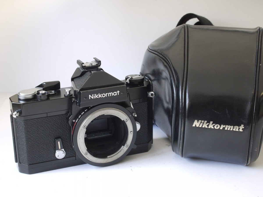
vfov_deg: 24.4
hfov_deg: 32.2
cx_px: 132
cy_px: 98
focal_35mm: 60
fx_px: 456
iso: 400
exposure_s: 1/15
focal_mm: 30
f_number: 8
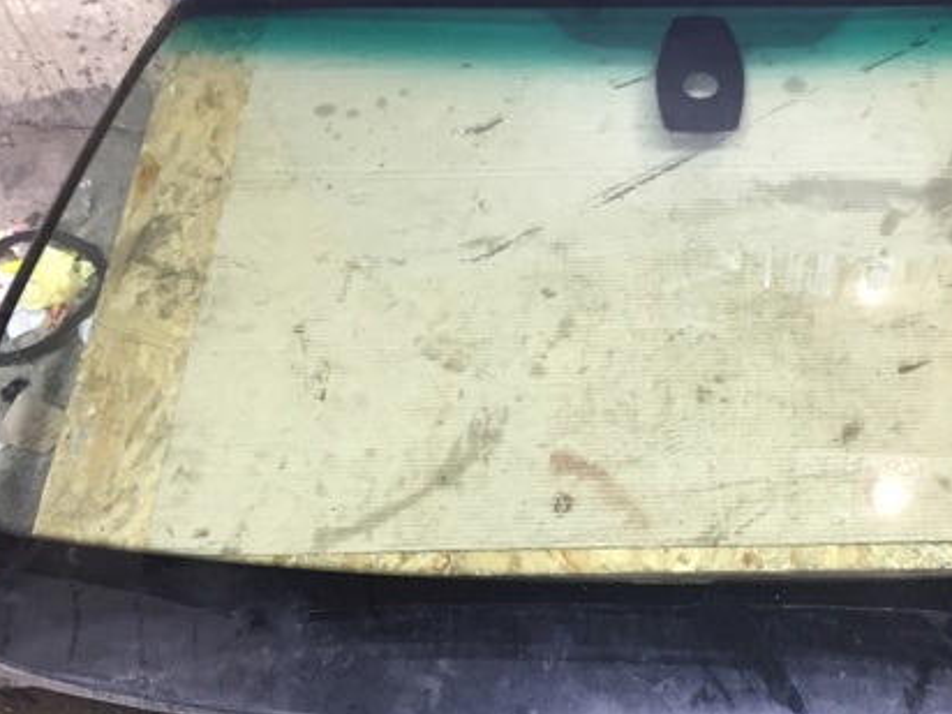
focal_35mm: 45
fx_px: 1238
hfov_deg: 41.2
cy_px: 384
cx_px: 679
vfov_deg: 32.2
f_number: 2.2
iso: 125
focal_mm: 4.15
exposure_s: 1/33
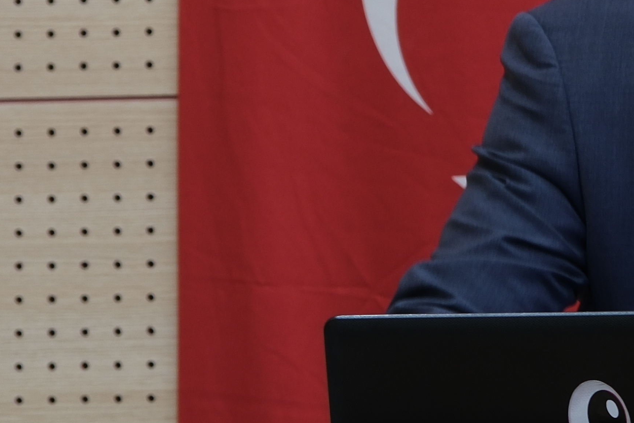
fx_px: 4244
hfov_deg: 8.5
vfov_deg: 5.7
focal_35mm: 241
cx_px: 741
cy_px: 33
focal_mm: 44.7
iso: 320
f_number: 4
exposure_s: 1/10
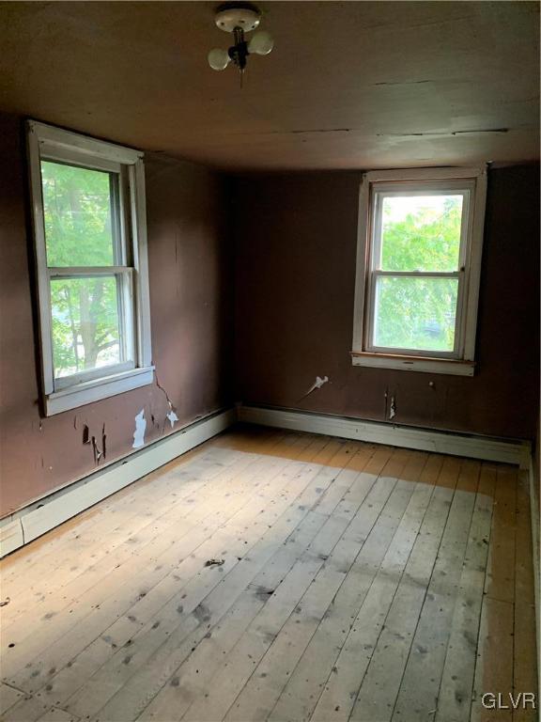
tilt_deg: -9.8
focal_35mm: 26
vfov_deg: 67.3
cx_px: 270
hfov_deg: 53.1
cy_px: 361
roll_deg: -1.3
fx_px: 542
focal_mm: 4.25
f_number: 1.8
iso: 320
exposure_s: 1/60
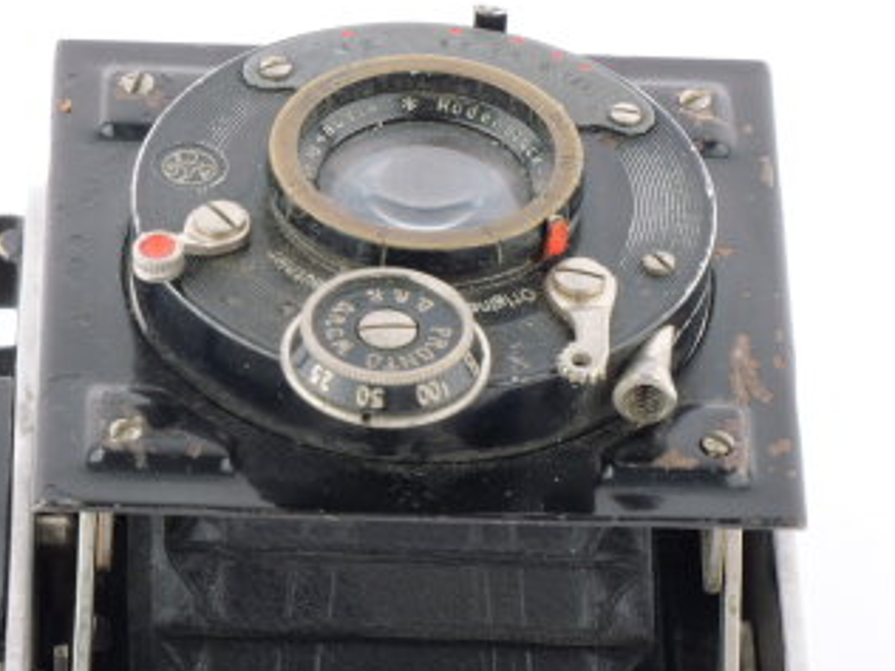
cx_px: 377
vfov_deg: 5.7
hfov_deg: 7.6
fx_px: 6774
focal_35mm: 262
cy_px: 507
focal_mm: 69
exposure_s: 1/250
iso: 160
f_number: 13
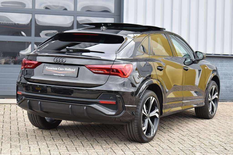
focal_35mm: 72
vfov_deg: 19.0
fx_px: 466
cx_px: 116
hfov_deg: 28.1
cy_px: 78
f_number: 7.1
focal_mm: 48
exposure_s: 1/200
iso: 400
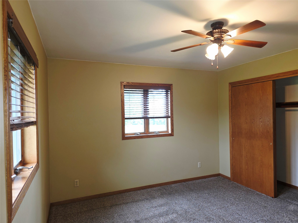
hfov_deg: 73.9
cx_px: 149
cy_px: 112
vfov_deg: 58.9
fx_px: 198
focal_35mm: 23
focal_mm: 6.3
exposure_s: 1/30
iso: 100
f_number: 1.7
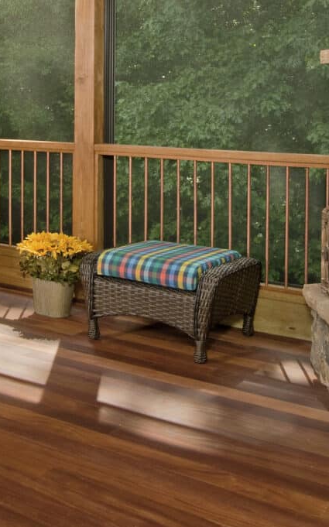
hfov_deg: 25.5
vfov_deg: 37.9
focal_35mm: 51
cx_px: 144
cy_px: 80
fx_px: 726
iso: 200
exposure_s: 1/40
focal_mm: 11
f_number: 10
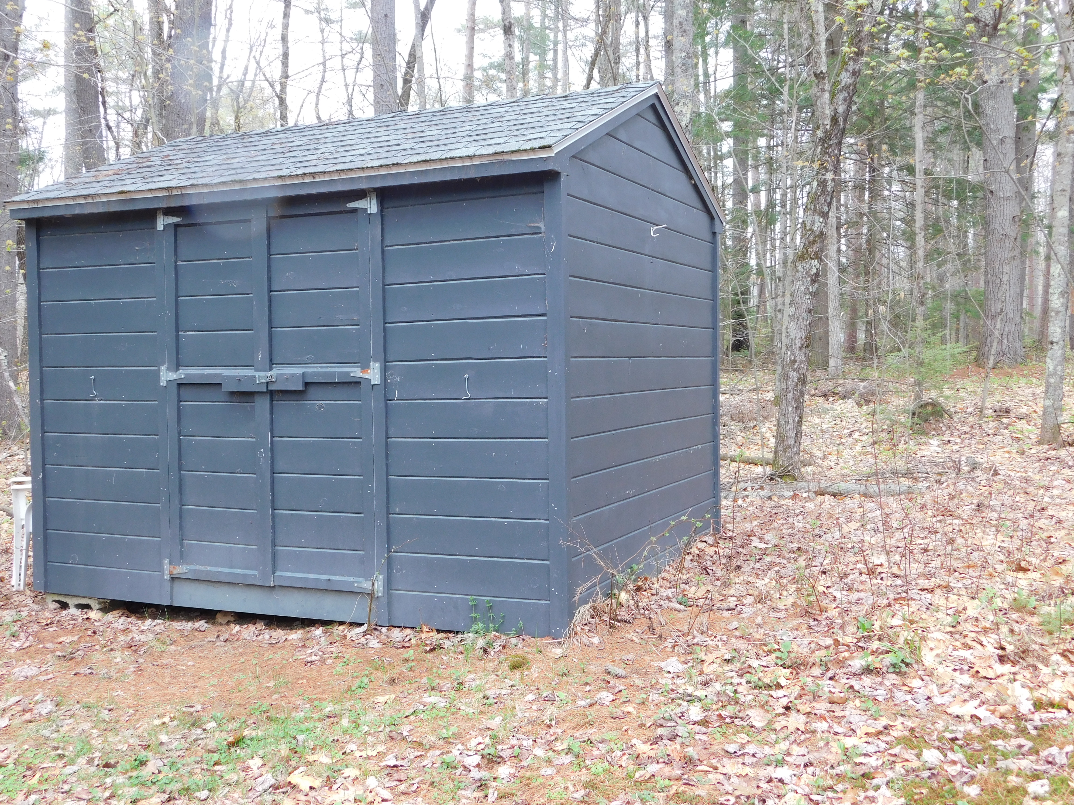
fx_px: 1117
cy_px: 402
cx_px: 537
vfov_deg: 39.7
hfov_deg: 51.4
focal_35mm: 36
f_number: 3.5
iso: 125
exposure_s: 1/30
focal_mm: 6.3
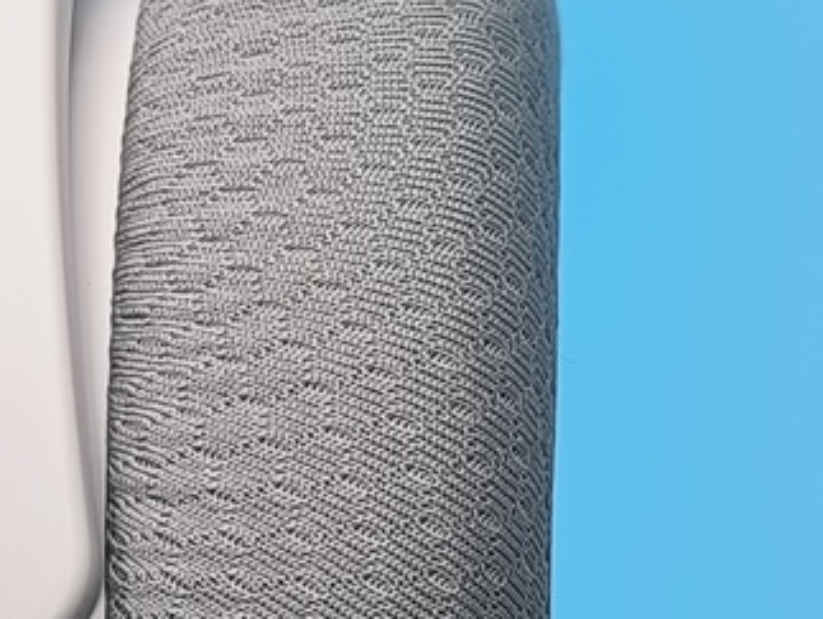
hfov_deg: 14.8
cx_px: 278
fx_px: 3166
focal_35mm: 133
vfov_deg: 11.1
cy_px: 466
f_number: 1.65
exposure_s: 1/100
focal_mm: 6.14
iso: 200
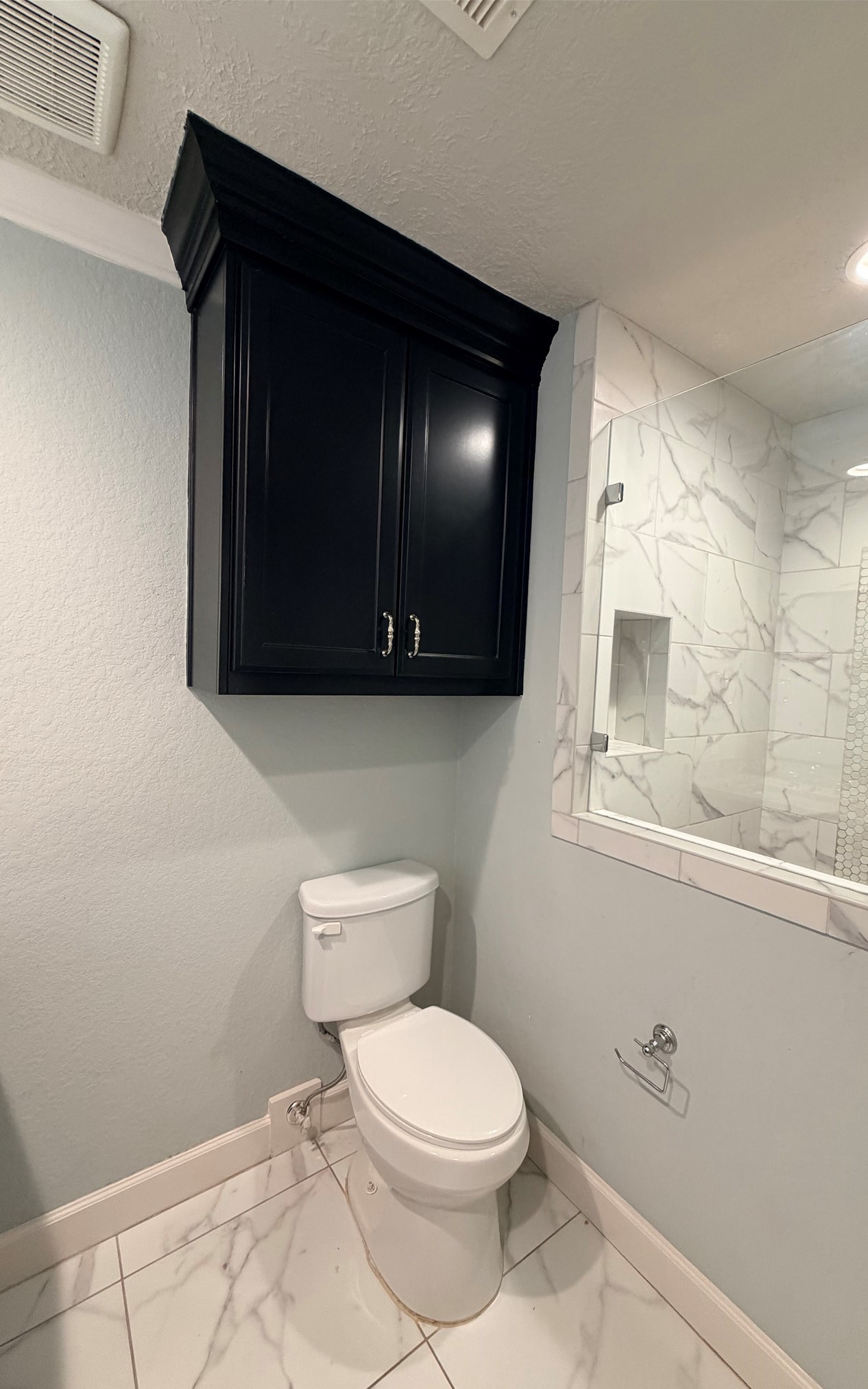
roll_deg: -1.0
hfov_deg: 74.6
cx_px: 471
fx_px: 568
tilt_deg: -4.0
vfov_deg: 101.5
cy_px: 701
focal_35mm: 15
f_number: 2.2
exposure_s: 1/60
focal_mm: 2.22
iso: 250
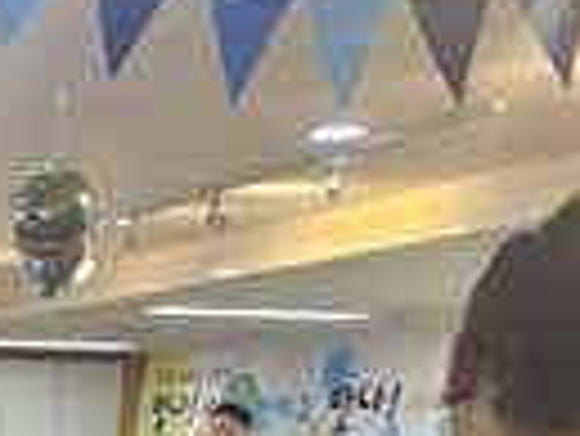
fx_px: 1493
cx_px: -486
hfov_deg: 17.5
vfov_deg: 15.3
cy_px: 672
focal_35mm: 89
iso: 200
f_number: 1.8
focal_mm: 5.4
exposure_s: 1/120
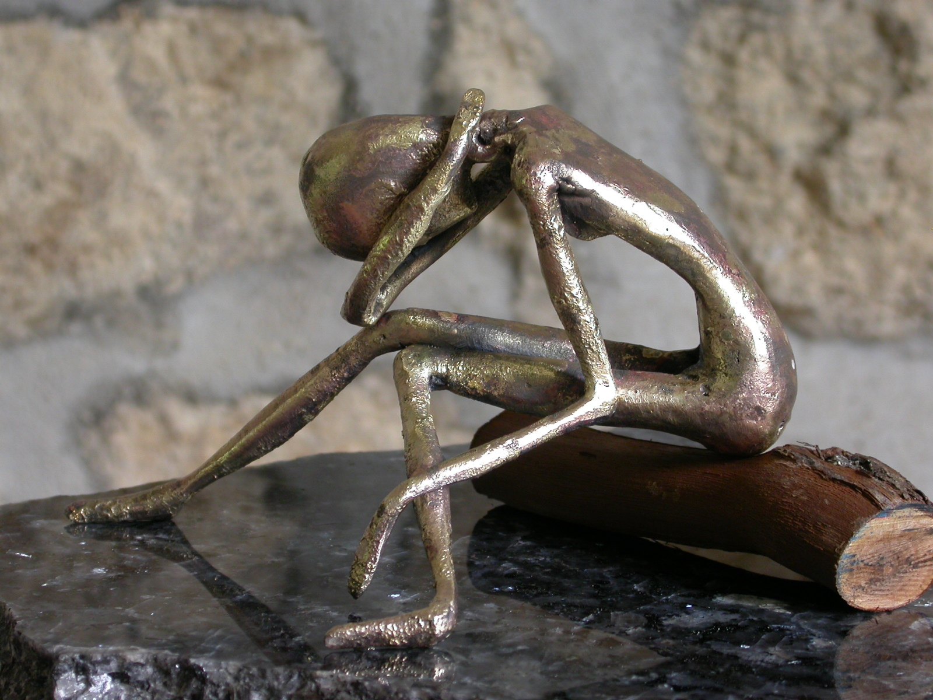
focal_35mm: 115
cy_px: 350
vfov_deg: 12.9
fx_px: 3100
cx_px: 466
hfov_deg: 17.1
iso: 100
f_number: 4.3
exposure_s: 1/4.6
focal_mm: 23.8
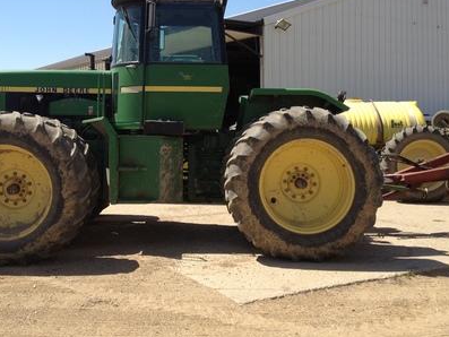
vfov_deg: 30.2
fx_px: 623
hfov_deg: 39.6
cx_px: 192
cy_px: 129
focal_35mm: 48
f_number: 2.4
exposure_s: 1/1332
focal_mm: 4.28
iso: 64
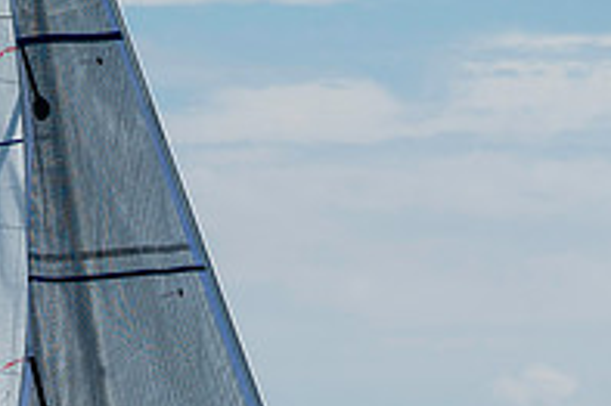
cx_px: 53
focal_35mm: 644
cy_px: 645
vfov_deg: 2.1
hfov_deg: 3.2
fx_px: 10921
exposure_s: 1/2500
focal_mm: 200
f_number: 5.6
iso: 320
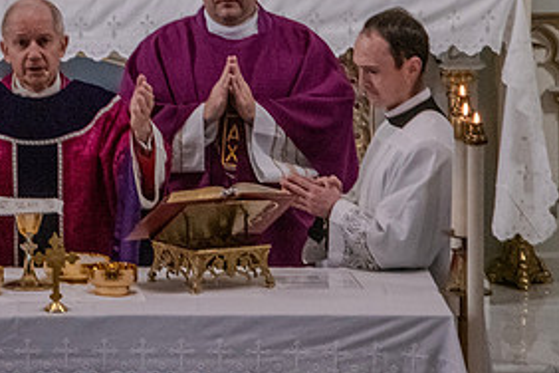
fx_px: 8198
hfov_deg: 3.9
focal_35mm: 528
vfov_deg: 2.6
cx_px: -32
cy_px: 24
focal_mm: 210
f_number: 14
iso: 4000
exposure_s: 1/80
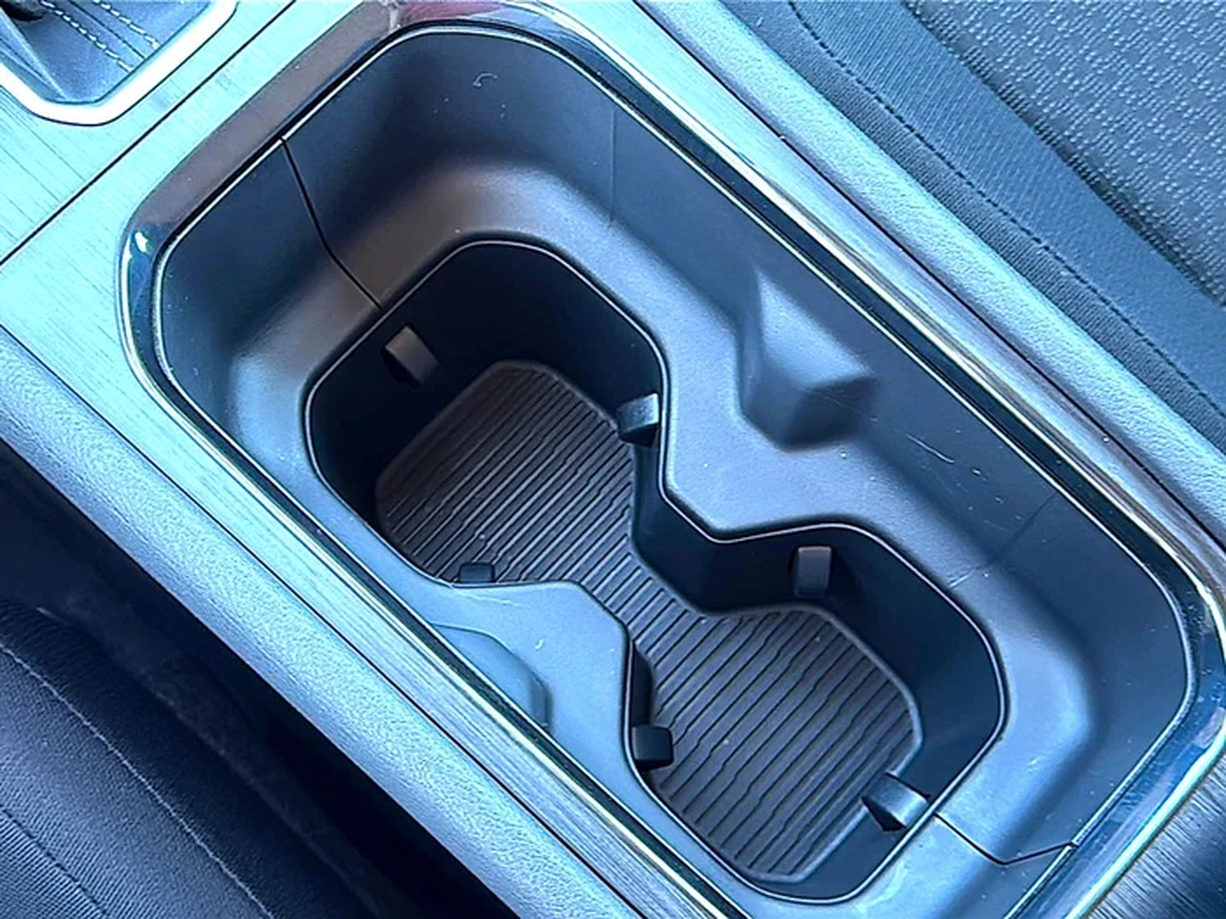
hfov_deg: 44.8
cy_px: 460
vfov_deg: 34.3
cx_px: 613
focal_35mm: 42
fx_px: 1488
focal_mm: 6.86
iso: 200
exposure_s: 1/43
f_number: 1.78
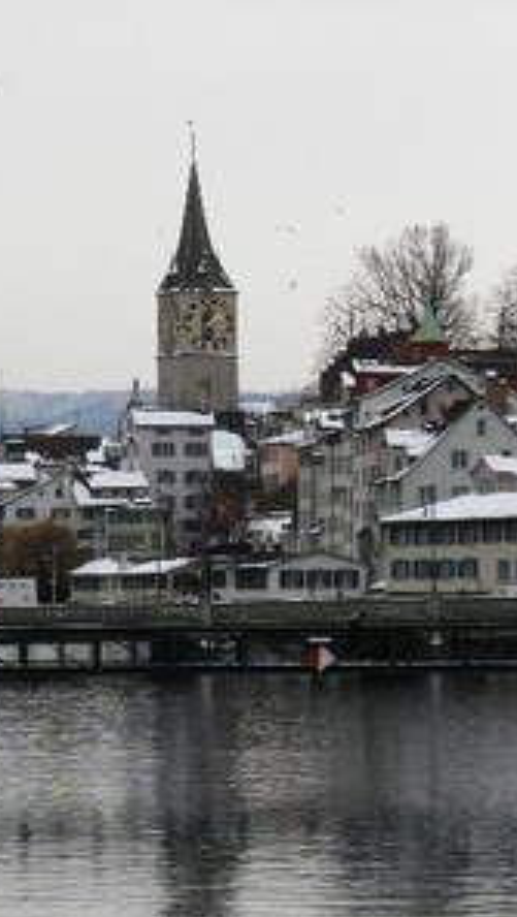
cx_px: 28
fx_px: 4255
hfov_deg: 6.9
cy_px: 462
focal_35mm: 175
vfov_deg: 12.3
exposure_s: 1/400
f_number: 5.1
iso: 64
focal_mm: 21
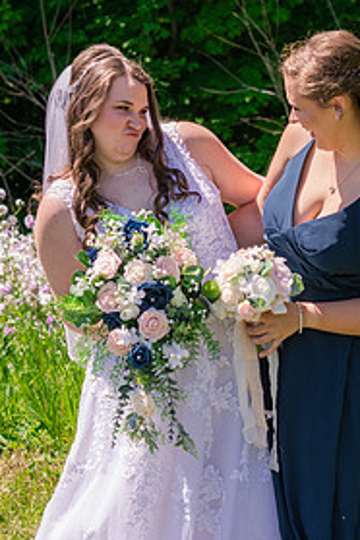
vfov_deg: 15.0
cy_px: 304
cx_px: 236
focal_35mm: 137
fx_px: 2055
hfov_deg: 10.0
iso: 200
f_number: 5
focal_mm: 85
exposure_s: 1/800
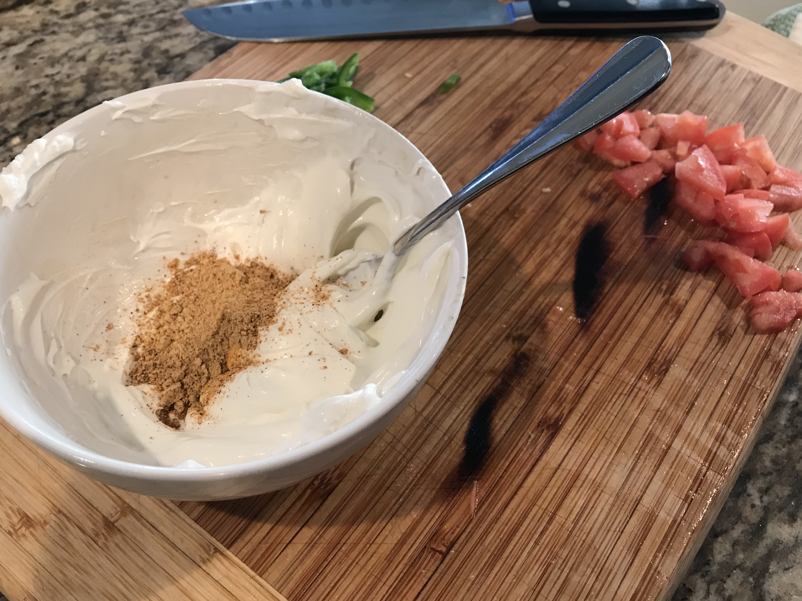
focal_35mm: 32
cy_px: 285
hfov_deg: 56.8
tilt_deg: -53.4
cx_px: 372
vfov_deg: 44.1
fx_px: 741
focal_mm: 3.99
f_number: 1.8
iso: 50
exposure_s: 1/15
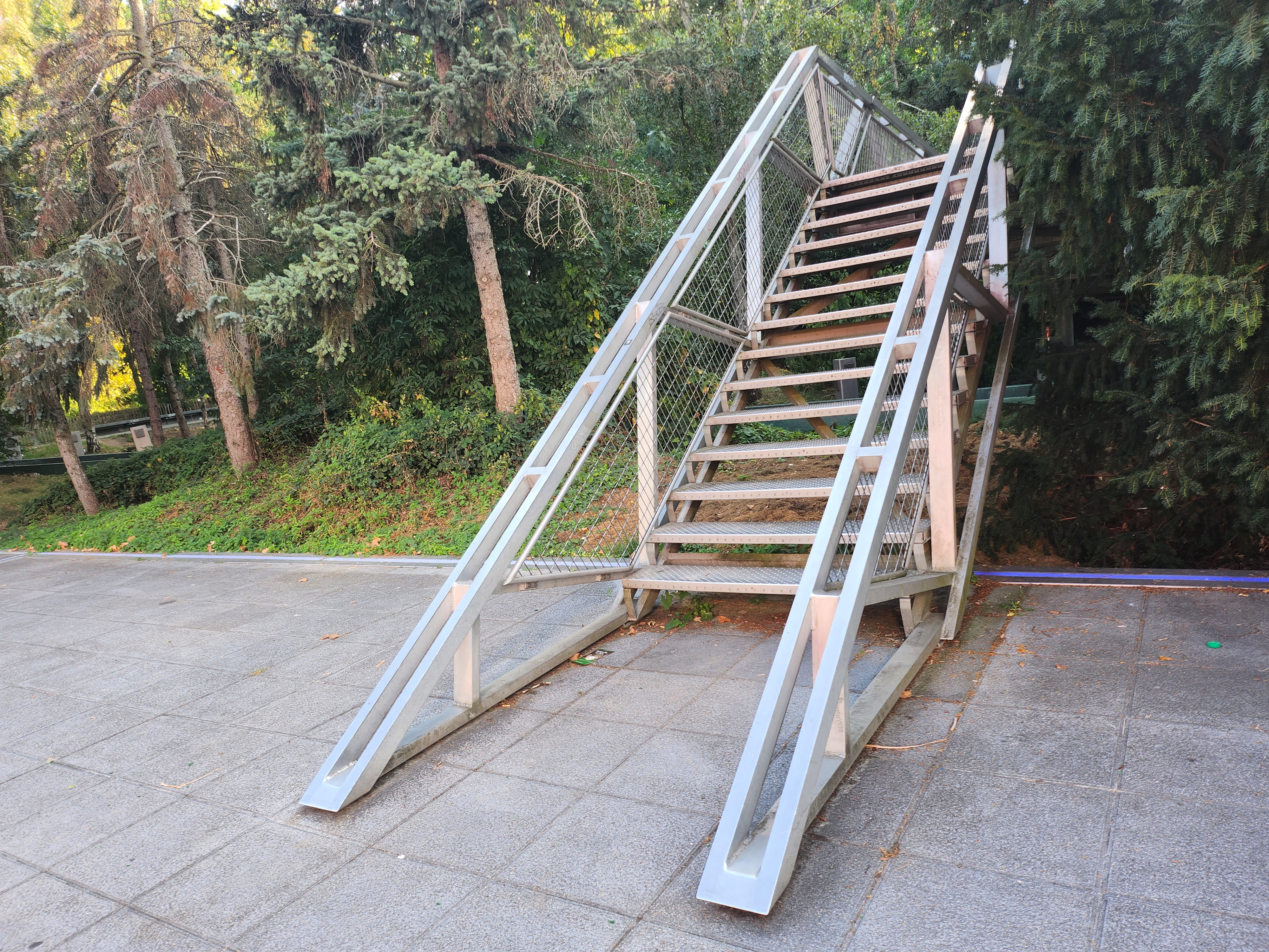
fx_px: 880
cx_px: 634
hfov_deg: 71.6
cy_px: 476
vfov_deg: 56.8
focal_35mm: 24
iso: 50
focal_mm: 5
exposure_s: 1/180
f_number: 1.8
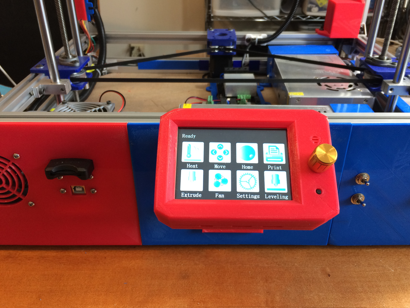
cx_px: 209
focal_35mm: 30
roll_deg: -0.5
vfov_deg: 46.8
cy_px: 153
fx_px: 355
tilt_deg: -32.4
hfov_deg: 60.0
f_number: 2.2
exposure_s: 1/30
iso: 100
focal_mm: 4.15
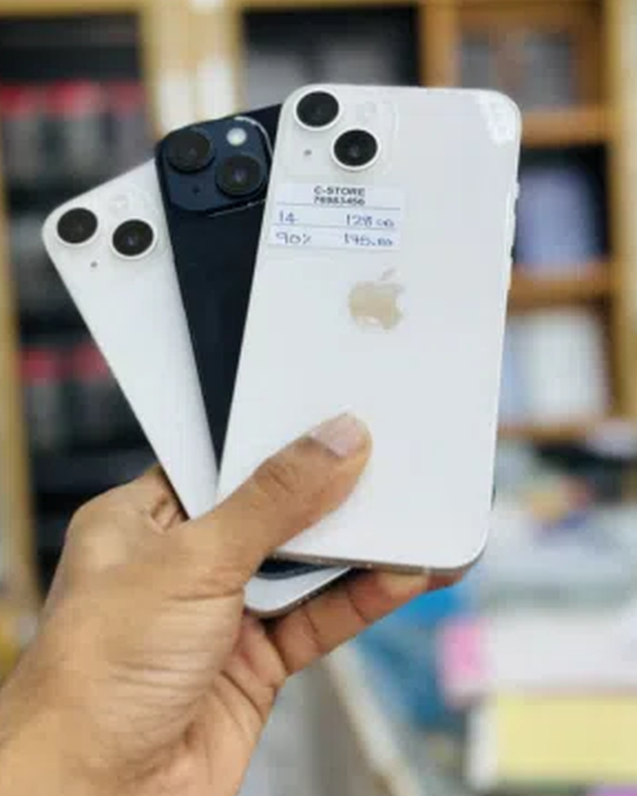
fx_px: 1225
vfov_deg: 36.0
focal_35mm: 52
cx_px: 316
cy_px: 387
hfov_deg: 29.1
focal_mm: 6.86
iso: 80
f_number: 1.78
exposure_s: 1/714
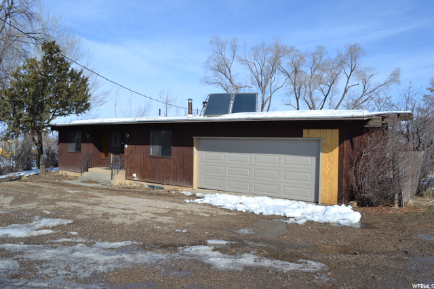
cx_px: 217
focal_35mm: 27
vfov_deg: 48.0
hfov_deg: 67.4
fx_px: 326
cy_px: 144
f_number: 9
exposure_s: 1/320
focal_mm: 18
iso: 100
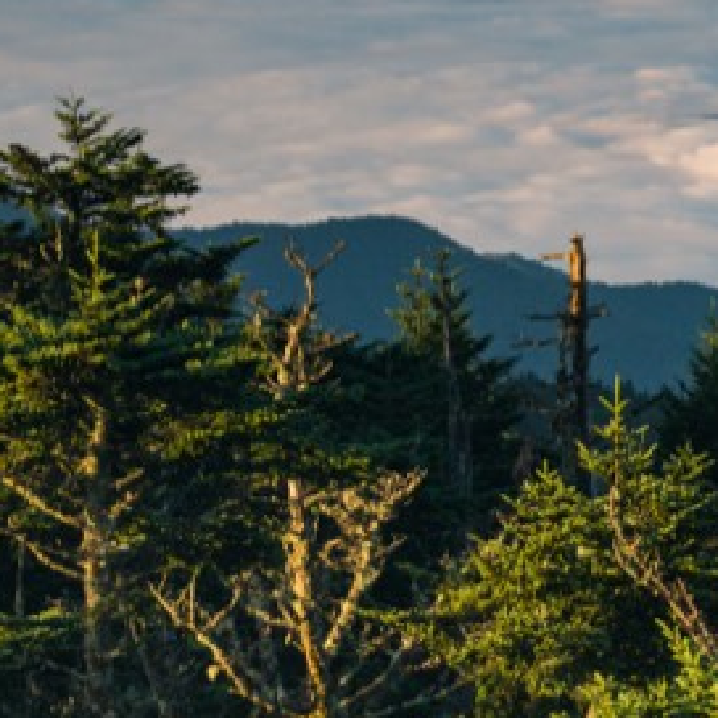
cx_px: 1006
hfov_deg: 6.7
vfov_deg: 6.7
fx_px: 6078
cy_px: 95
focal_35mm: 259
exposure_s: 1/40
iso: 800
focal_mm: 92
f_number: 11
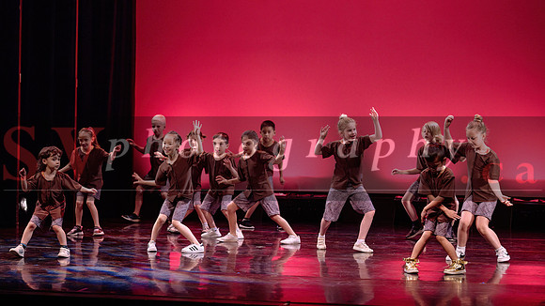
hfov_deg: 20.1
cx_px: 272
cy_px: 118
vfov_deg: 11.4
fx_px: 1537
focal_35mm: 106
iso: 1600
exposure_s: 1/200
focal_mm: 90
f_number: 2.8
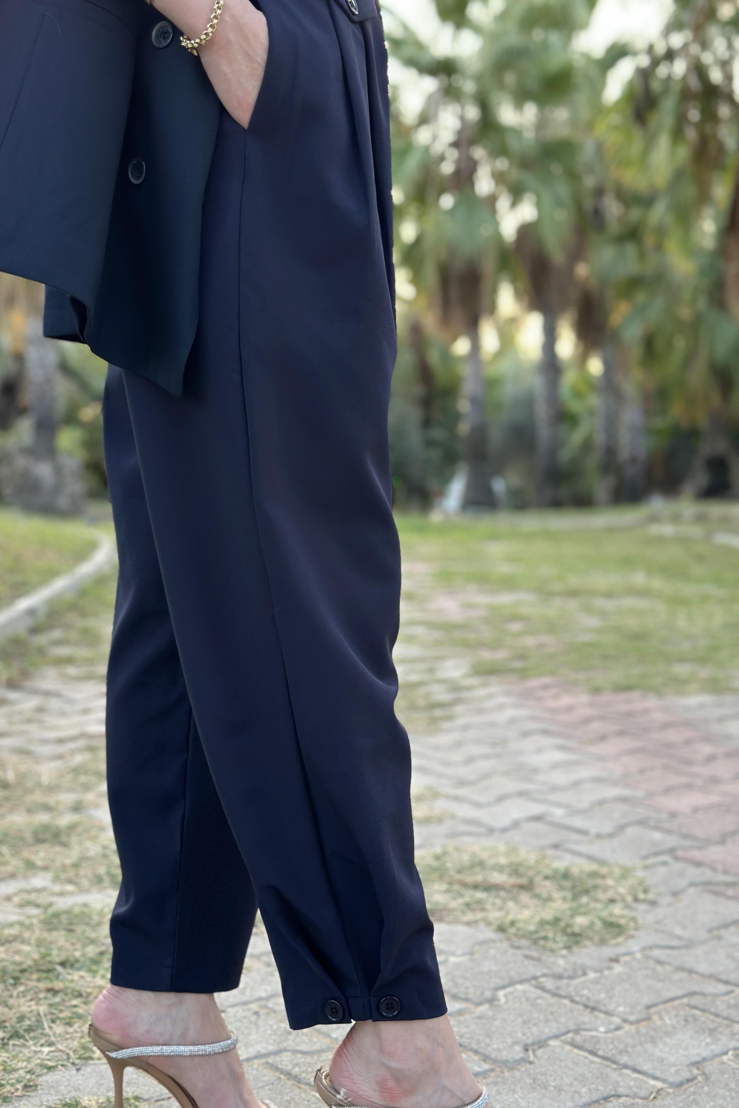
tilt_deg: -2.3
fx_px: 1539
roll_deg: -1.1
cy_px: 555
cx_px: 331
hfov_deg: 27.0
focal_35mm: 50
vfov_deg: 39.6
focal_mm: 6.86
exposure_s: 1/211
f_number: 1.78
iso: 80
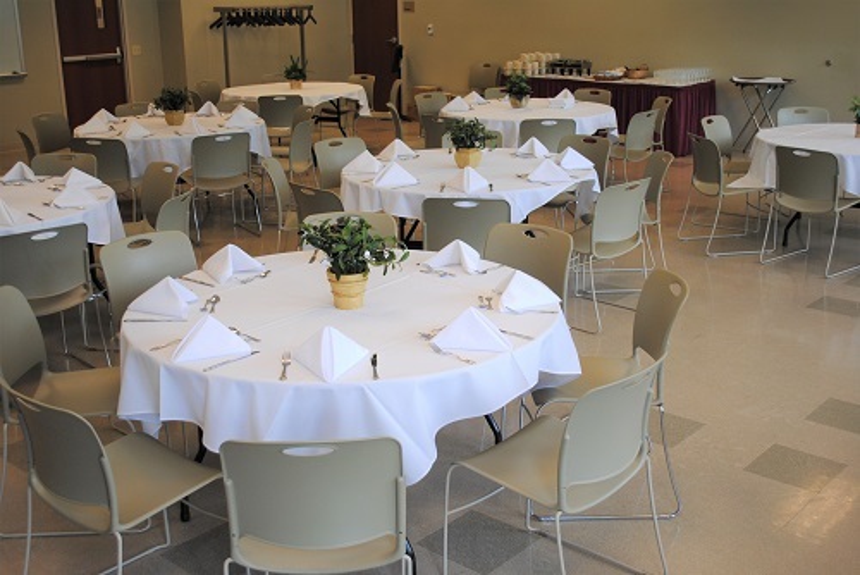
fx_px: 1004
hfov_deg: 46.4
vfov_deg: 31.9
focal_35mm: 42
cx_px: 430
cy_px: 288
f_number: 4.5
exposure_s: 1/60
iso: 200
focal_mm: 28
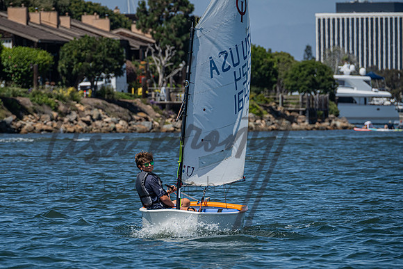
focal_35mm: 370
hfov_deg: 5.6
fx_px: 4140
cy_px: 178
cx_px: 169
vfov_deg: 3.7
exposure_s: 1/1000
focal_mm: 280
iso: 250
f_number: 8
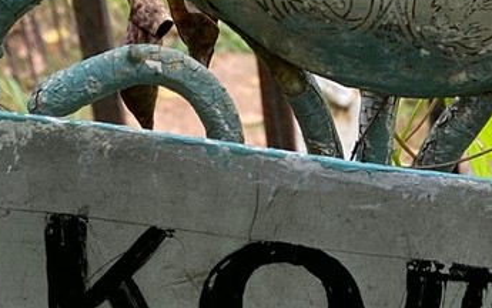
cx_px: 549
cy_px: 612
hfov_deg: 17.5
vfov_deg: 10.5
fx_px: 1543
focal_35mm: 115
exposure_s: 1/121
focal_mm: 4.25
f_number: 1.8
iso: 32
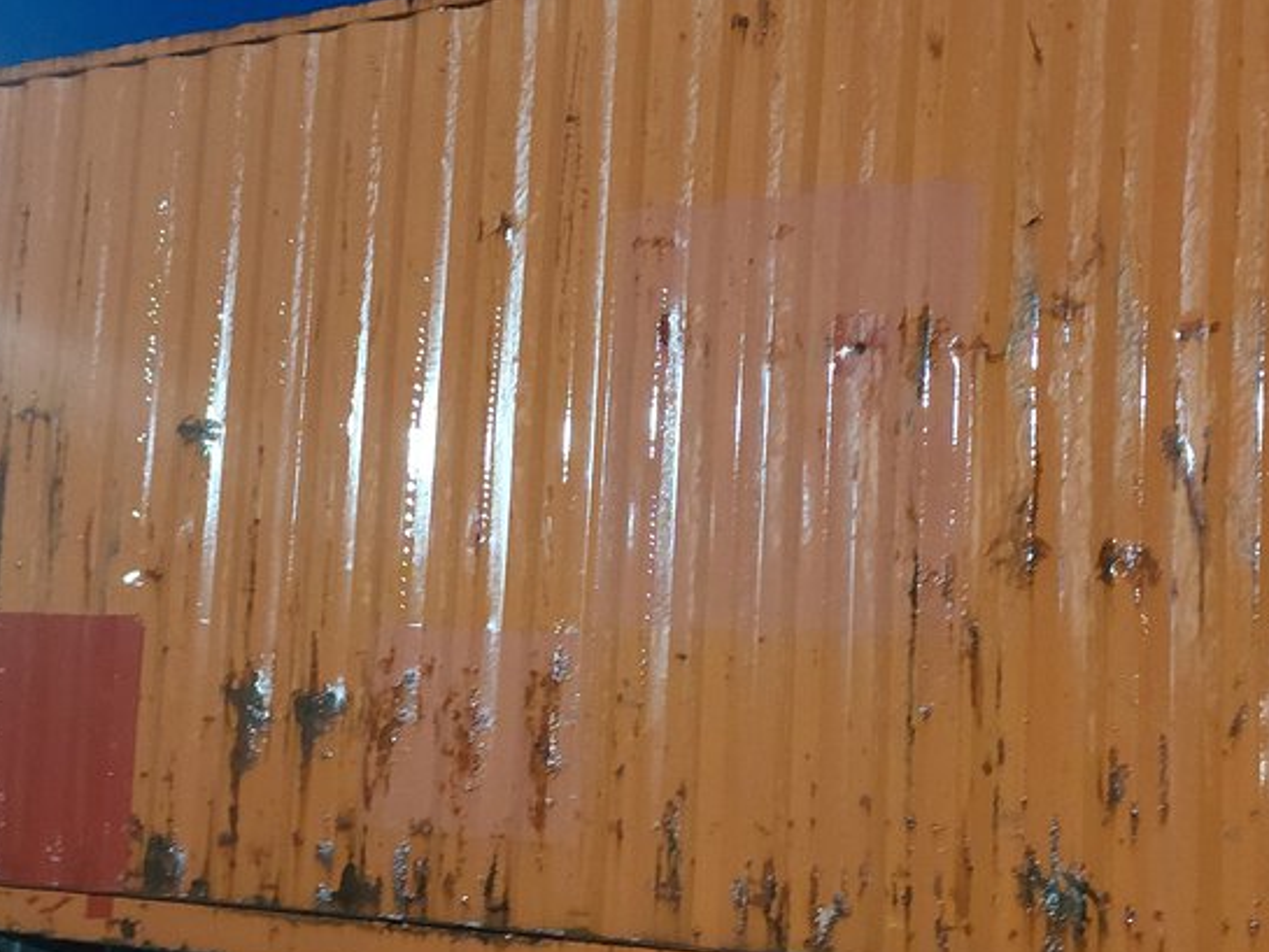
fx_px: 2420
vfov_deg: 22.3
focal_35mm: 66
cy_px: 435
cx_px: 543
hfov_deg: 29.3
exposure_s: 1/25
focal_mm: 4.69
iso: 640
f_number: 1.8
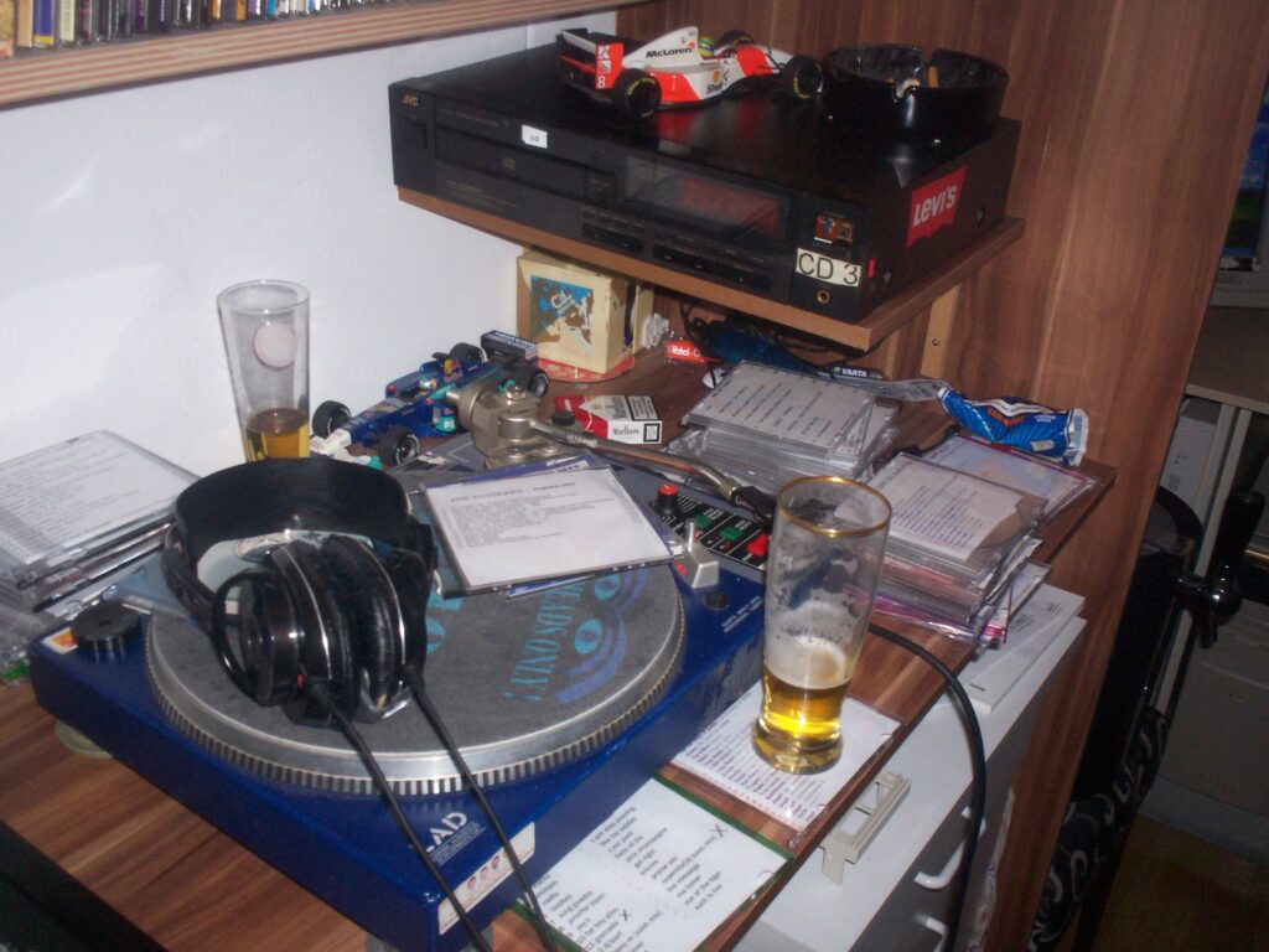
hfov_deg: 51.4
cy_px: 476
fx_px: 1320
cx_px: 634
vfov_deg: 39.7
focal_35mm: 36
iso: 140
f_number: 4.5
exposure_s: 1/64
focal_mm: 5.9
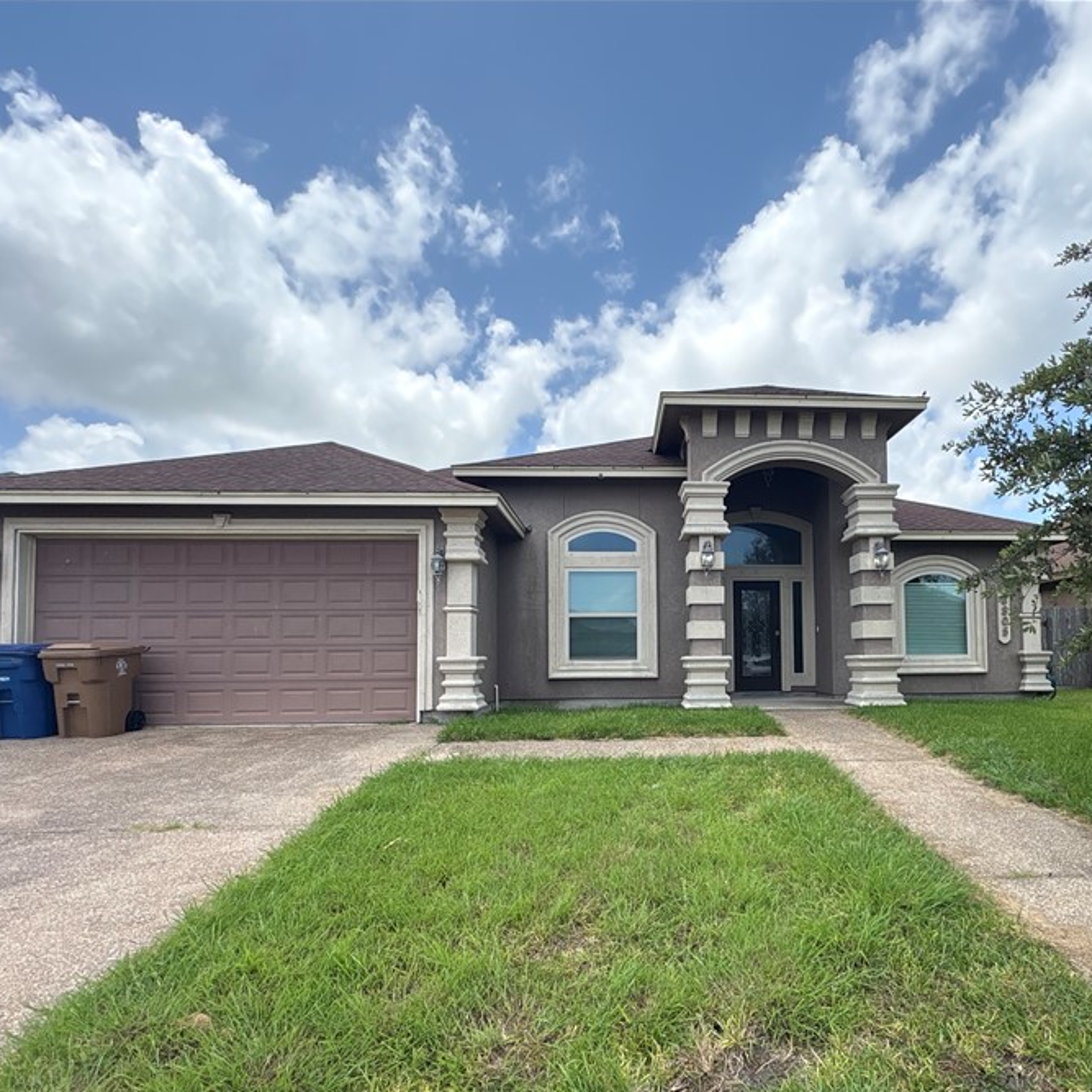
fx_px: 678
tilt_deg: +2.7
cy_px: 627
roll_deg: +1.5
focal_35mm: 19
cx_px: 666
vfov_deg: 77.2
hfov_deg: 76.6
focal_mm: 2.22
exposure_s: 1/1637
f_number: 2.2
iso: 64
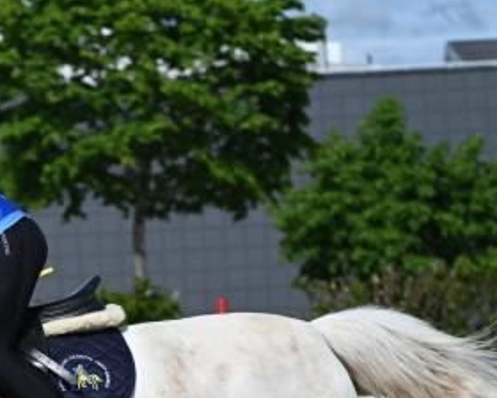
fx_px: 4133
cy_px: 437
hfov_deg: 6.8
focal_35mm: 281
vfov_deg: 5.5
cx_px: -92
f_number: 5.6
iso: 140
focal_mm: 105
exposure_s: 1/1250
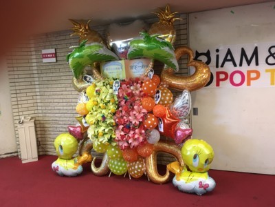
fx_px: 230
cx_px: 138
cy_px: 104
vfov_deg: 48.2
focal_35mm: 29
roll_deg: +2.6
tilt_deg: -6.7
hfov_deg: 61.7
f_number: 2.2
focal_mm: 4.15
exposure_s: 1/24
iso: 200
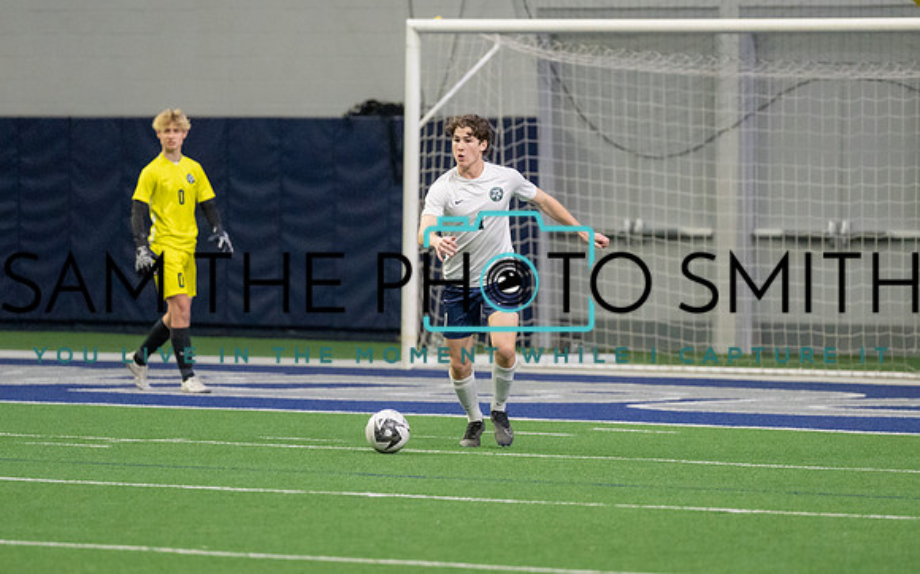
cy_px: 284
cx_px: 444
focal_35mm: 316
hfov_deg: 6.6
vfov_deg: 4.1
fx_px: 7931
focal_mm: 200
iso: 5000
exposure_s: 1/1250
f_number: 2.8
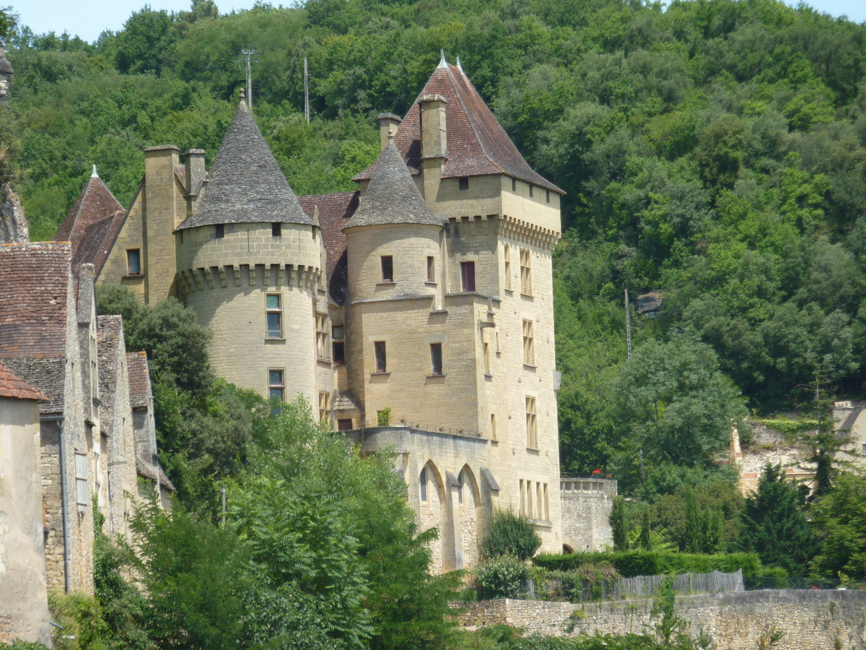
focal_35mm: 196
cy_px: 325
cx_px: 433
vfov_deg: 7.6
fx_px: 4903
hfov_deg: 10.1
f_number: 4.5
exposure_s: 1/320
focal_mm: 32.1
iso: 80
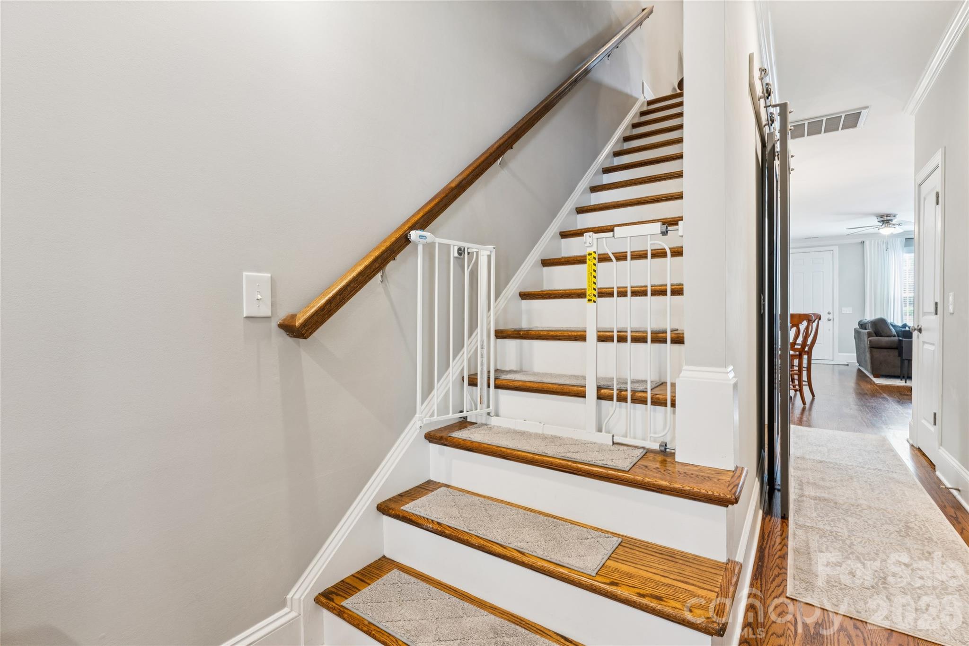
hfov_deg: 95.0
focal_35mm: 16
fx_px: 444
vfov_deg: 72.0
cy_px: 323
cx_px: 484
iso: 200
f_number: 13
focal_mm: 16.5
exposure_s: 1.3
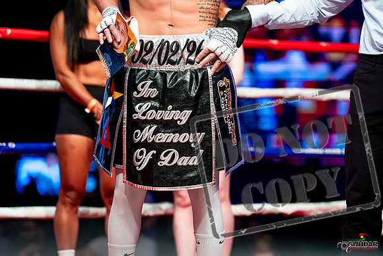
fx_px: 1596
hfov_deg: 13.7
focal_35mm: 150
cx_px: 192
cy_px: 128
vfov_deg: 9.2
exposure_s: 1/1000
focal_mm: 150
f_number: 2.8
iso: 4000
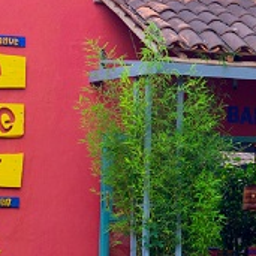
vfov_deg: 7.8
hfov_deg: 7.7
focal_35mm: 224
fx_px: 1874
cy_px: 94
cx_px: 303
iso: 400
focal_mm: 50
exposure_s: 1/125
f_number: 4
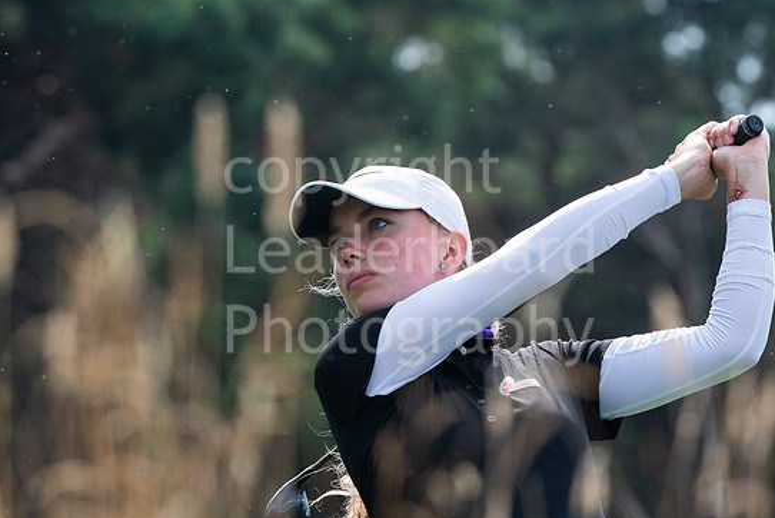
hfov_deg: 5.6
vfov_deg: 3.7
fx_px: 7948
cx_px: 412
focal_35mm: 369
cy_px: 263
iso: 1000
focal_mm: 230
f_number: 6.3
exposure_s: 1/1600
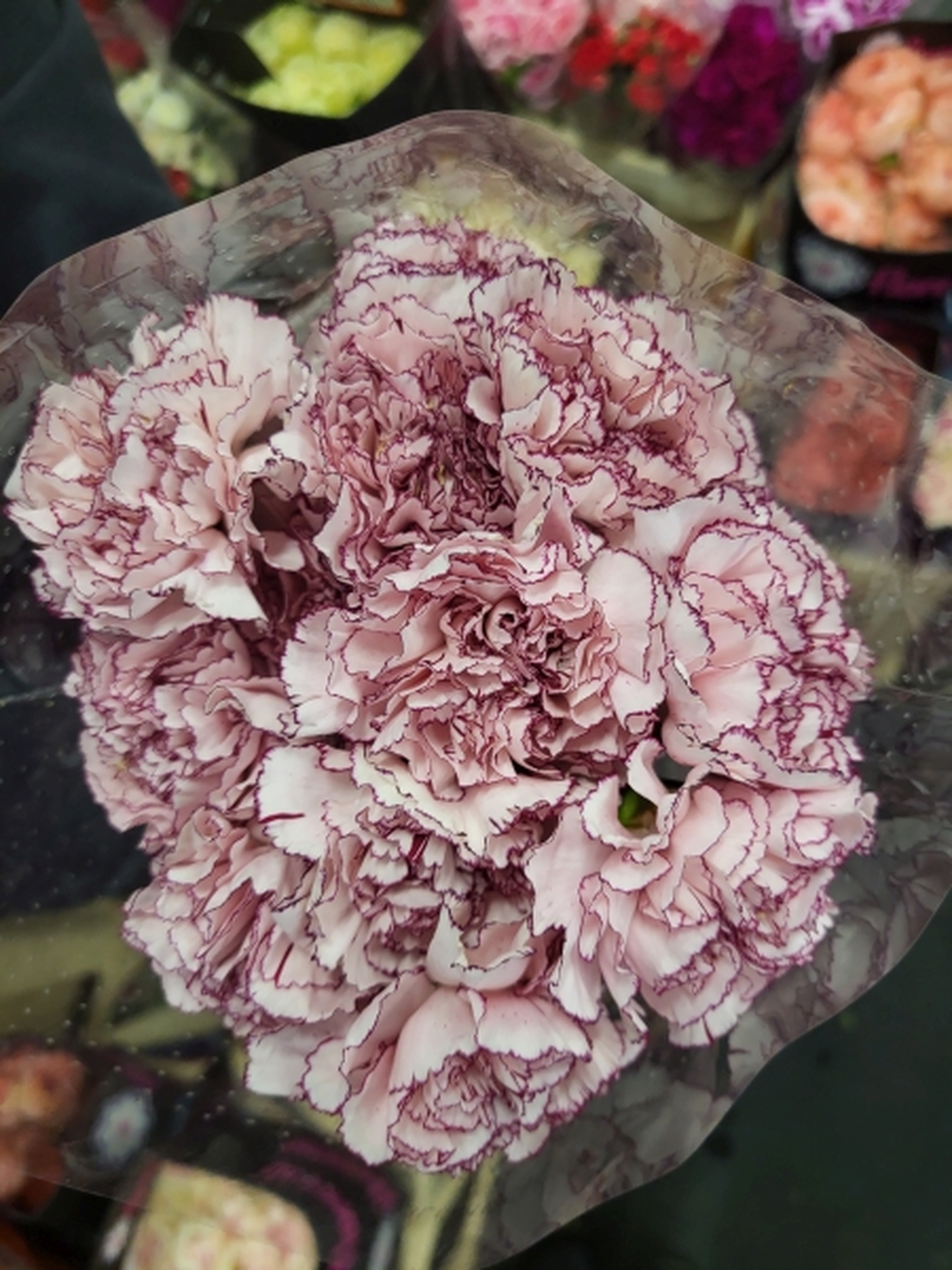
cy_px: 635
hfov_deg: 53.1
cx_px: 476
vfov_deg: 67.3
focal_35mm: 26
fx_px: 953
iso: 250
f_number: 1.8
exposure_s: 1/50
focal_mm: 5.4
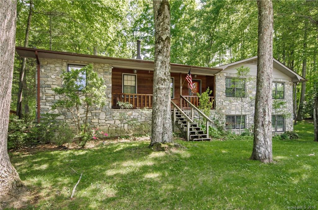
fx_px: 172
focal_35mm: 20
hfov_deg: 85.6
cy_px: 105
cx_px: 159
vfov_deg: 62.9
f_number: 11
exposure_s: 1/20
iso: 100
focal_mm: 13
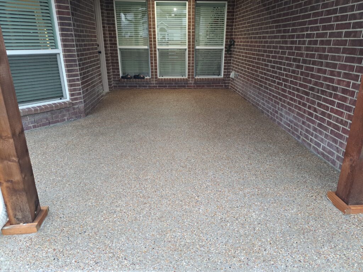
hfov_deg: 71.6
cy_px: 136
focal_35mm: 24
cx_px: 182
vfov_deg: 56.8
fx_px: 252
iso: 320
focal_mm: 5.23
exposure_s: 1/40
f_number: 1.8
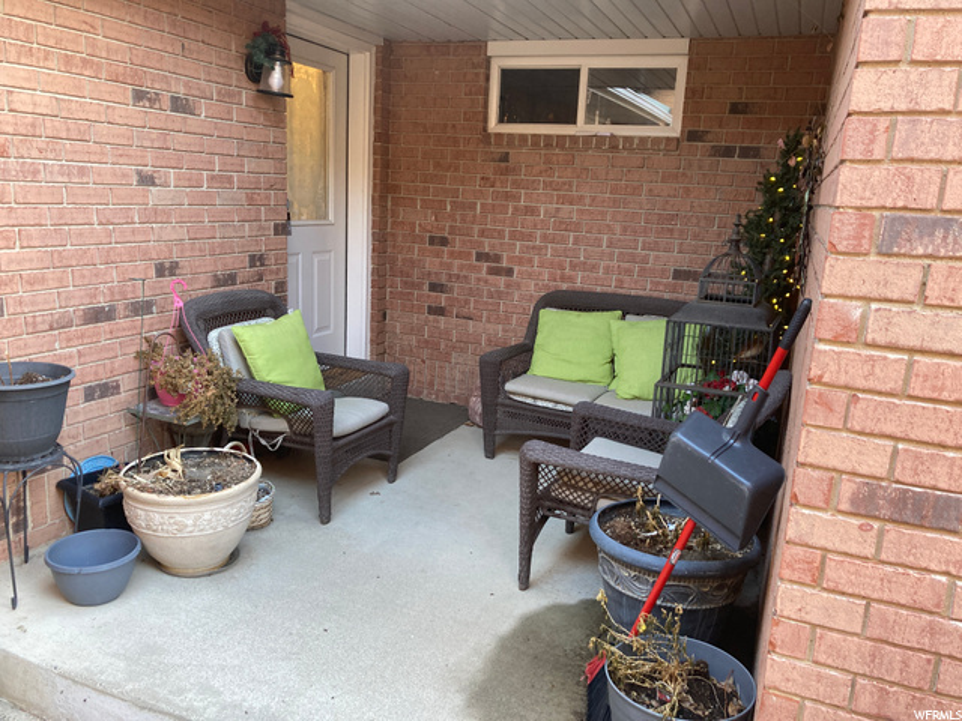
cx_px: 481
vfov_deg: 49.7
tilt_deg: -12.6
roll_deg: -4.1
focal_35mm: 28
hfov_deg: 63.4
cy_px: 360
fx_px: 778
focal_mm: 3.99
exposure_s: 1/60
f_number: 1.8
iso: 100
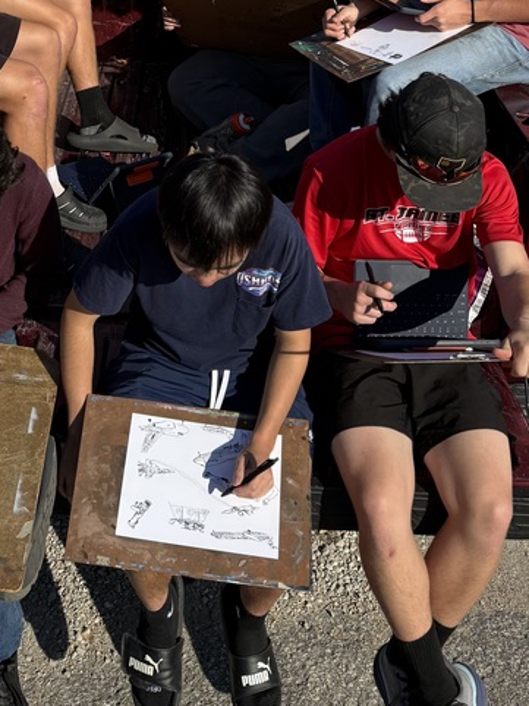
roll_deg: -0.3
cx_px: 139
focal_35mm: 51
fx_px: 1040
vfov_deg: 34.0
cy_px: -12
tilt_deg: -16.0
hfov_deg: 28.2
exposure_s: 1/3953
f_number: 1.78
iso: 100
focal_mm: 6.76
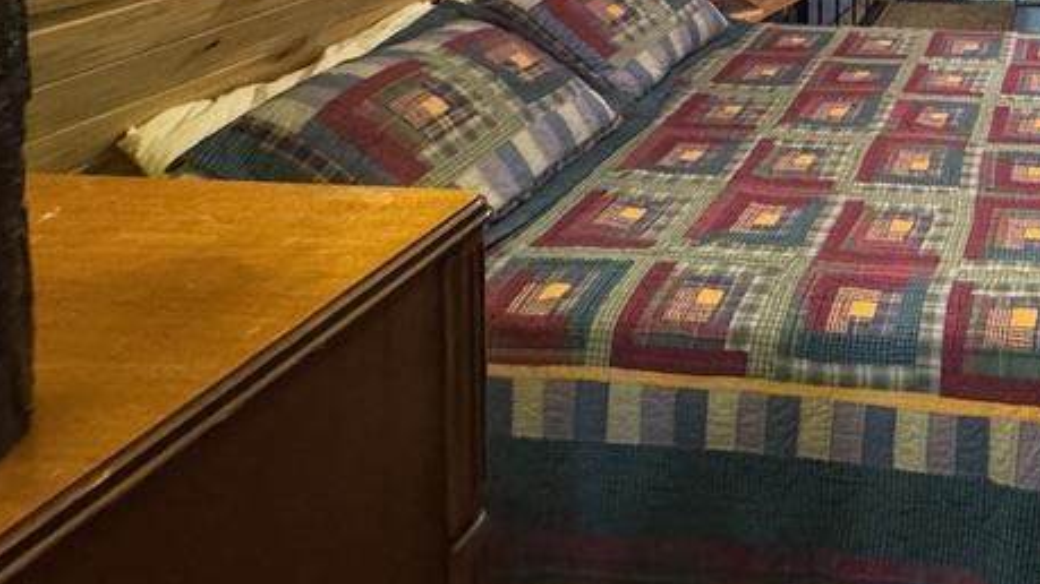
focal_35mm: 34
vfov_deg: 27.6
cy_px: -213
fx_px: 937
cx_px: 1072
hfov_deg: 46.9
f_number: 2.2
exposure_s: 1/60
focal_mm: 2.22
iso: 640
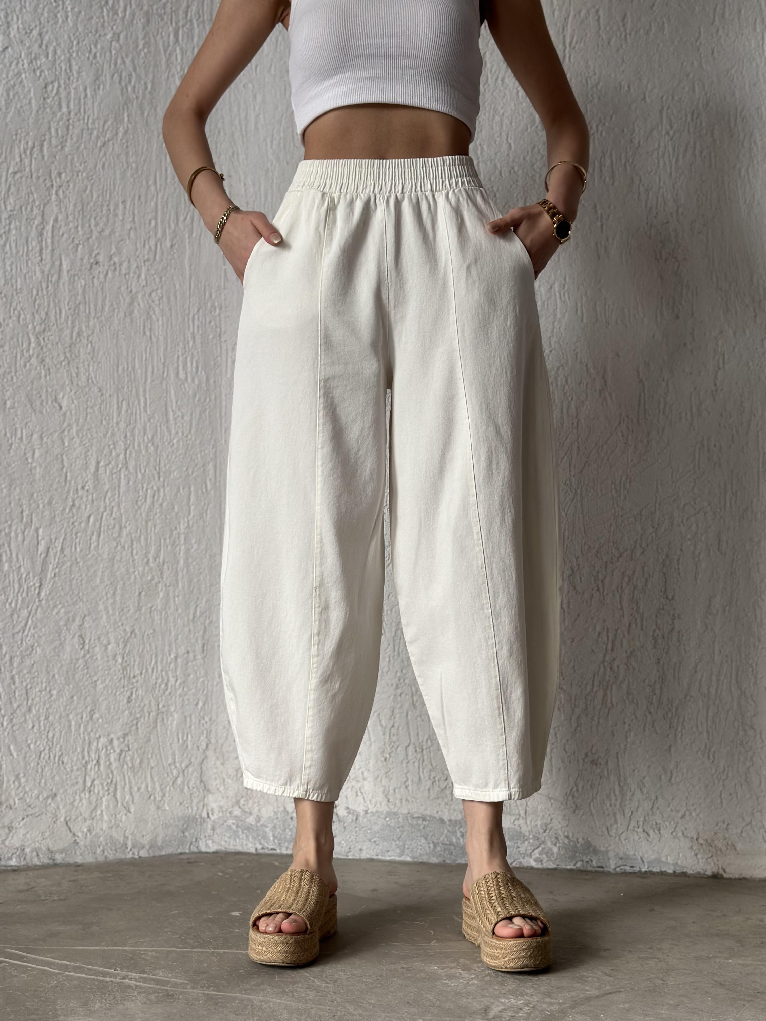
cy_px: 510
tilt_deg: +1.9
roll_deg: -0.7
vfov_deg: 39.7
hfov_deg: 30.3
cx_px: 383
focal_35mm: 48
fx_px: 1416
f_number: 1.78
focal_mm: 6.86
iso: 80
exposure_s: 1/234
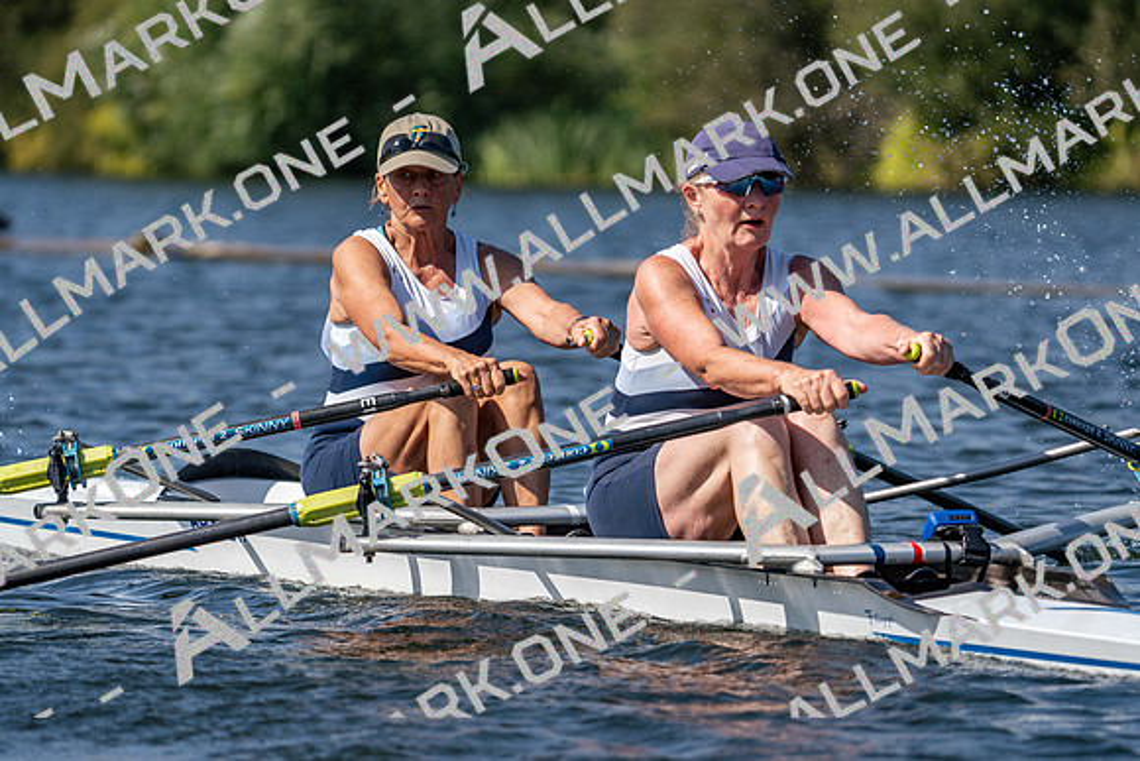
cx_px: 570
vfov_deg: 4.8
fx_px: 9153
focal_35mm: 289
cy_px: 380
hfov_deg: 7.1
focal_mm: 289
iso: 200
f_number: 5.6
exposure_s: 1/2000
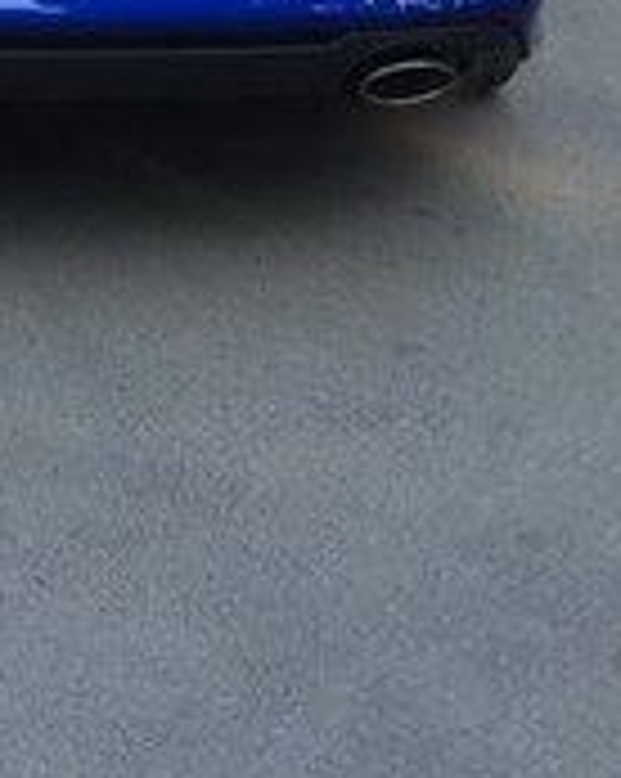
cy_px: -142
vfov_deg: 17.1
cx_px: 104
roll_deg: -1.0
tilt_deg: -14.5
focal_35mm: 108
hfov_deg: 14.1
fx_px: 2486
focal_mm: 4.15
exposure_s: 1/115
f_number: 2.2
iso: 32
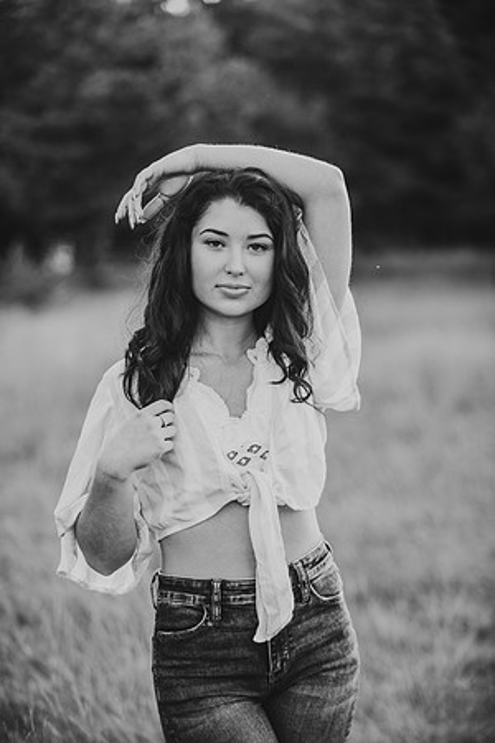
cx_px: 248
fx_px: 1959
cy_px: 372
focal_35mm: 95
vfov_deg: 21.5
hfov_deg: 14.4
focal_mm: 95
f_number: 2.8
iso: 250
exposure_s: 1/400
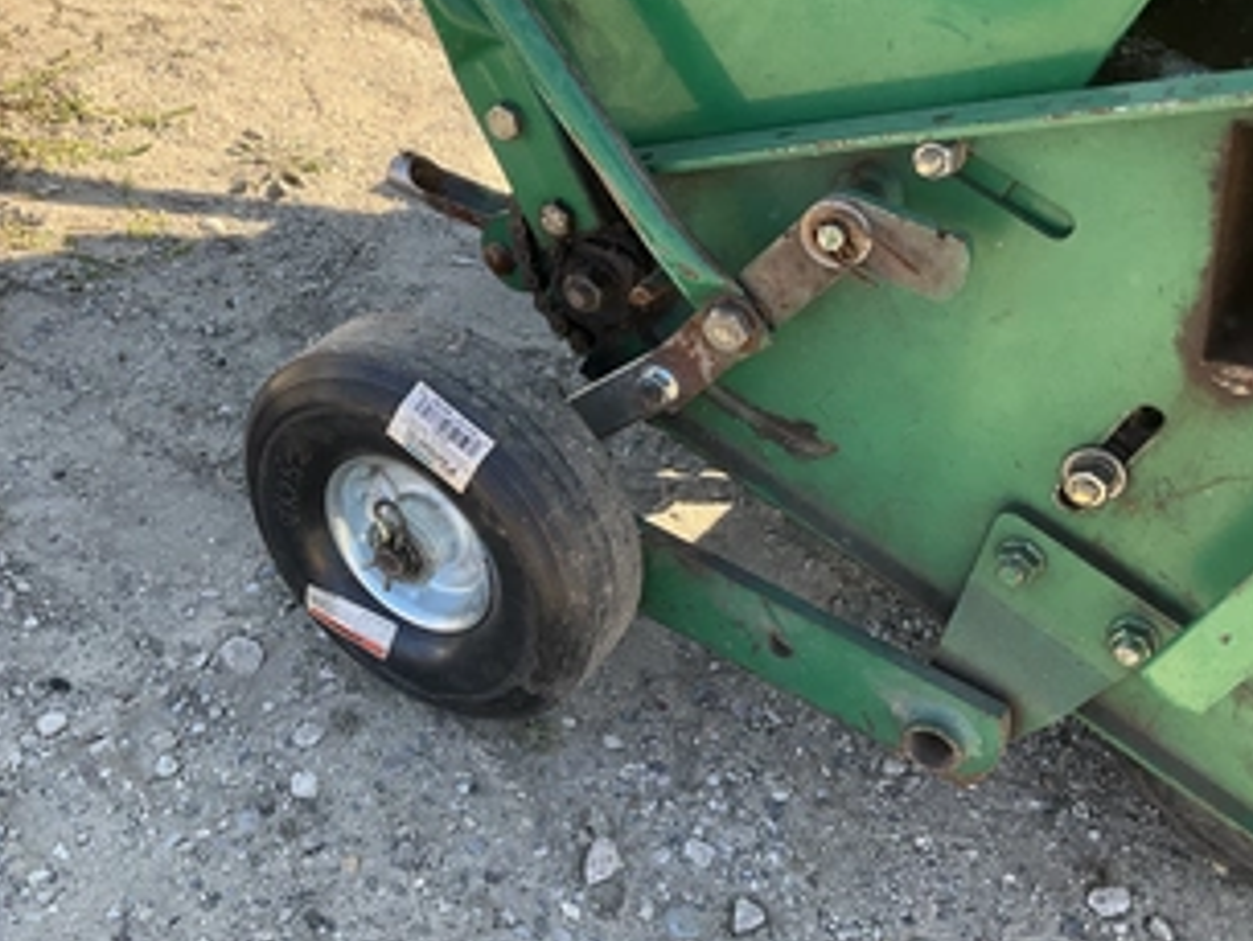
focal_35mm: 38
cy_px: 518
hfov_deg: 48.3
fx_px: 1376
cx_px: 440
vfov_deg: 37.7
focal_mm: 3
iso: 25
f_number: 1.8
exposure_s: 1/276
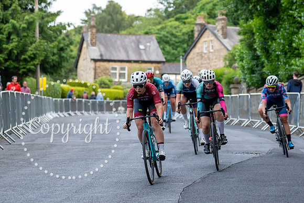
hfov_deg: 15.6
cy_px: 96
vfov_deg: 10.5
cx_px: 122
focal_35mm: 131
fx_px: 1106
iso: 640
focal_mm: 83
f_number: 2.8
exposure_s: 1/500
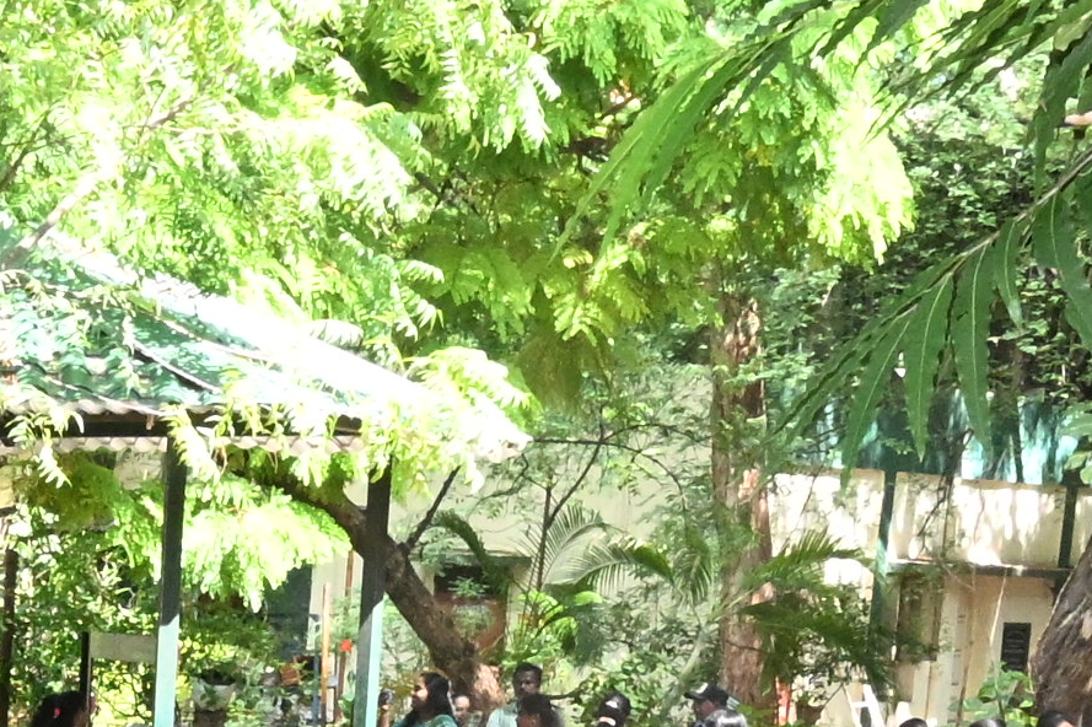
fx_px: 4382
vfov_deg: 8.8
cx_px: -260
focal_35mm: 145
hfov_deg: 13.8
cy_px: 1588
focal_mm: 20.5
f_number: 14
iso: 3200
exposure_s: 1/100
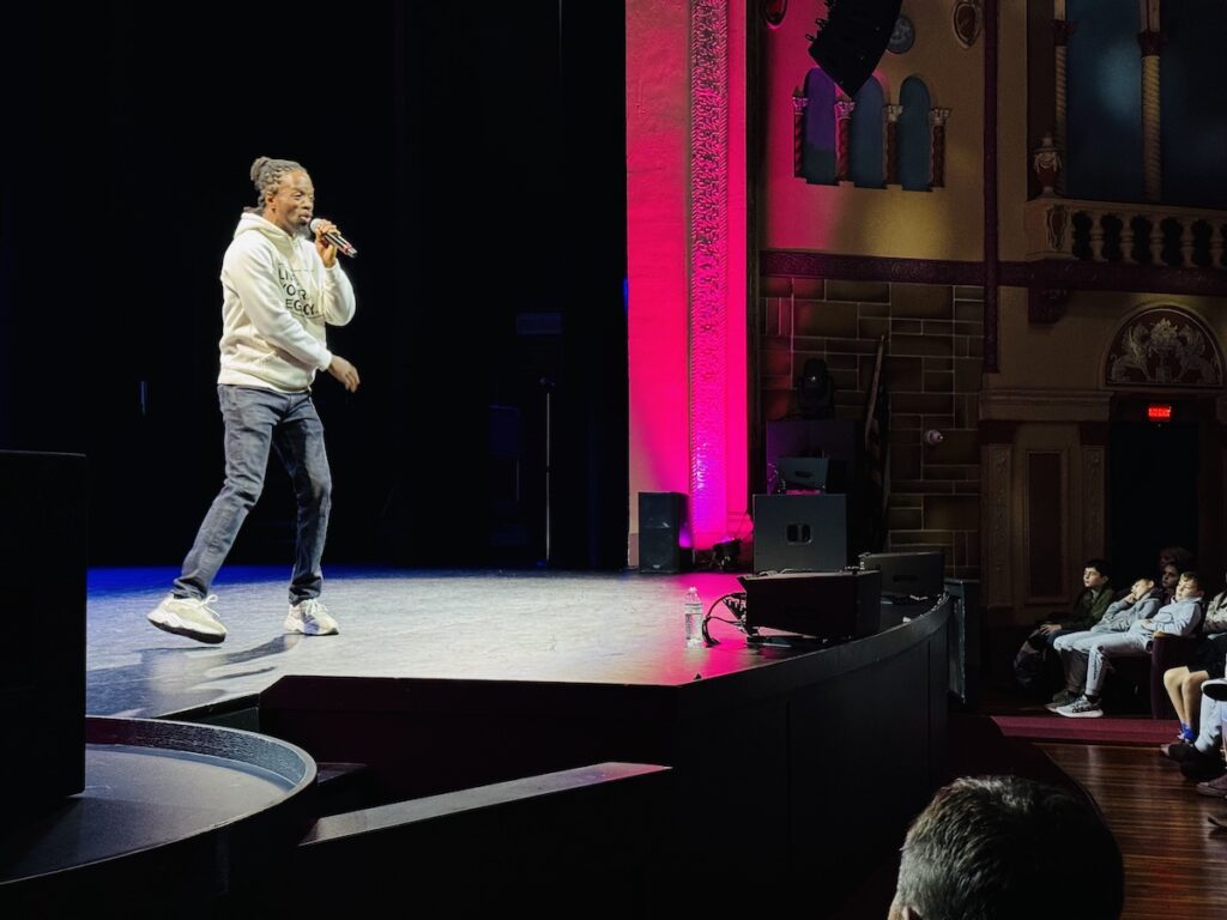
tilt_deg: +1.6
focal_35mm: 48
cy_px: 460
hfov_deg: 39.7
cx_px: 614
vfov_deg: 30.3
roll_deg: +0.1
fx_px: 1701
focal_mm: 6.76
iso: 400
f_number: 1.78
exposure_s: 1/40
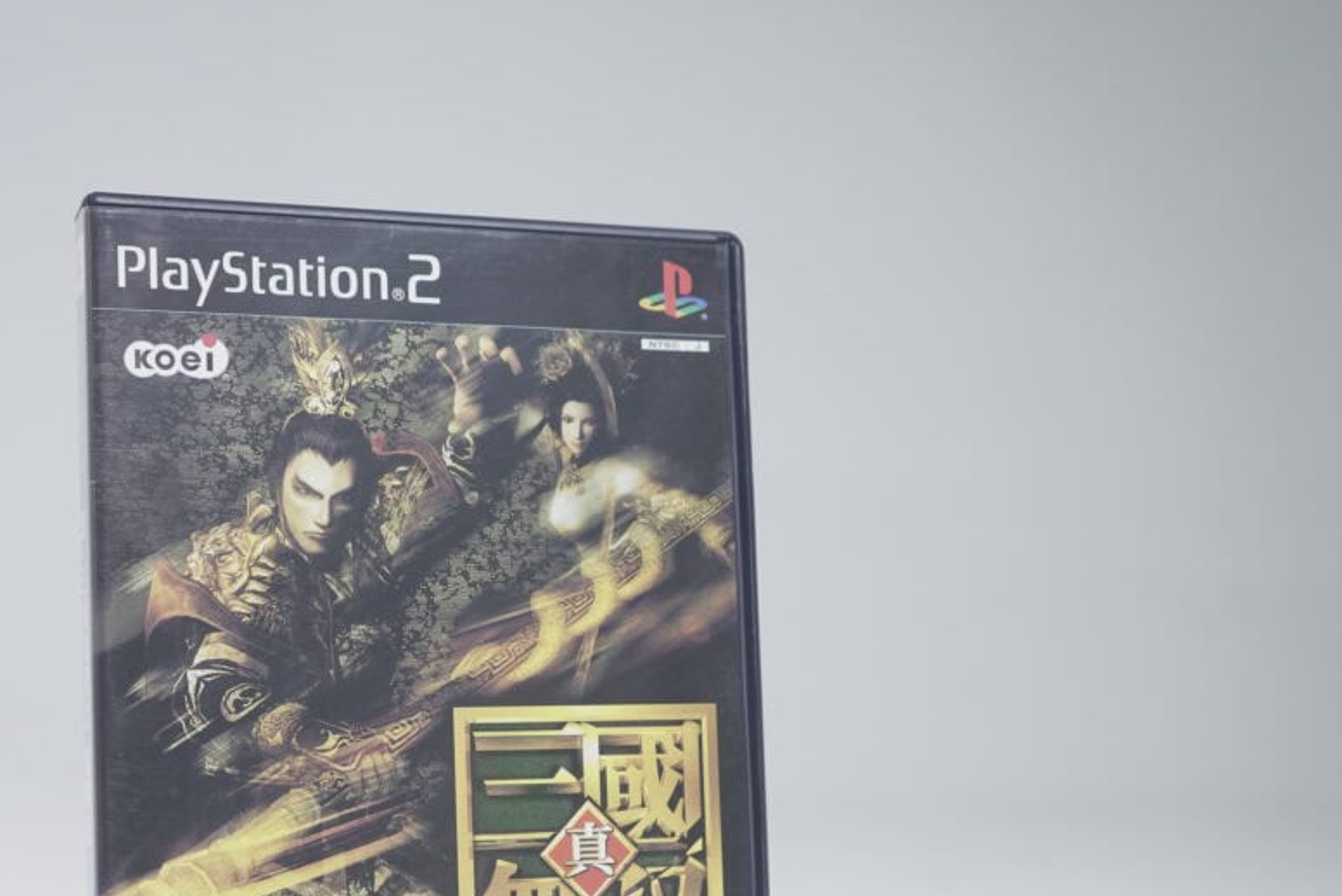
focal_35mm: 51
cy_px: 680
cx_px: 431
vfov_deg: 26.2
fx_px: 1902
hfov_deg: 38.4
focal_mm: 33
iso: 640
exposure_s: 1/20
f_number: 5.6
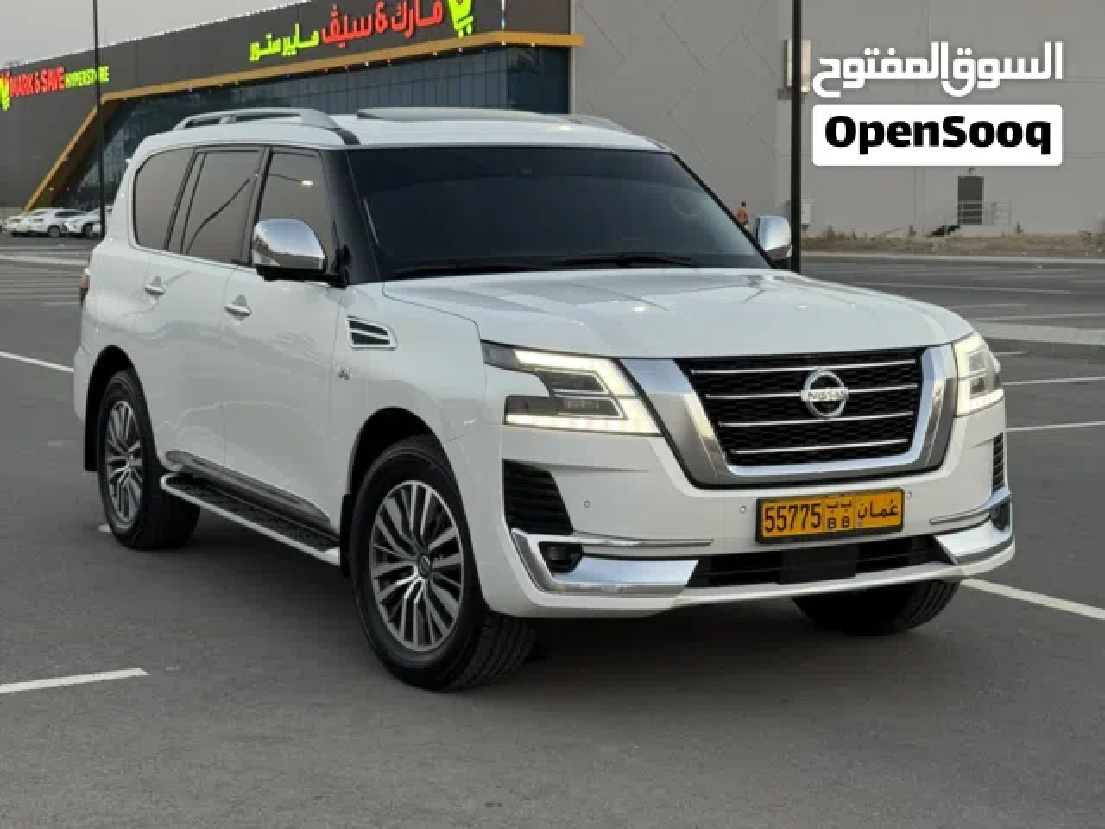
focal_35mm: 48
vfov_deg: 30.3
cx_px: 552
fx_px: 1532
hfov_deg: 39.7
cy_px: 414
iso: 80
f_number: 1.78
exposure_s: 1/142
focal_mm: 6.76
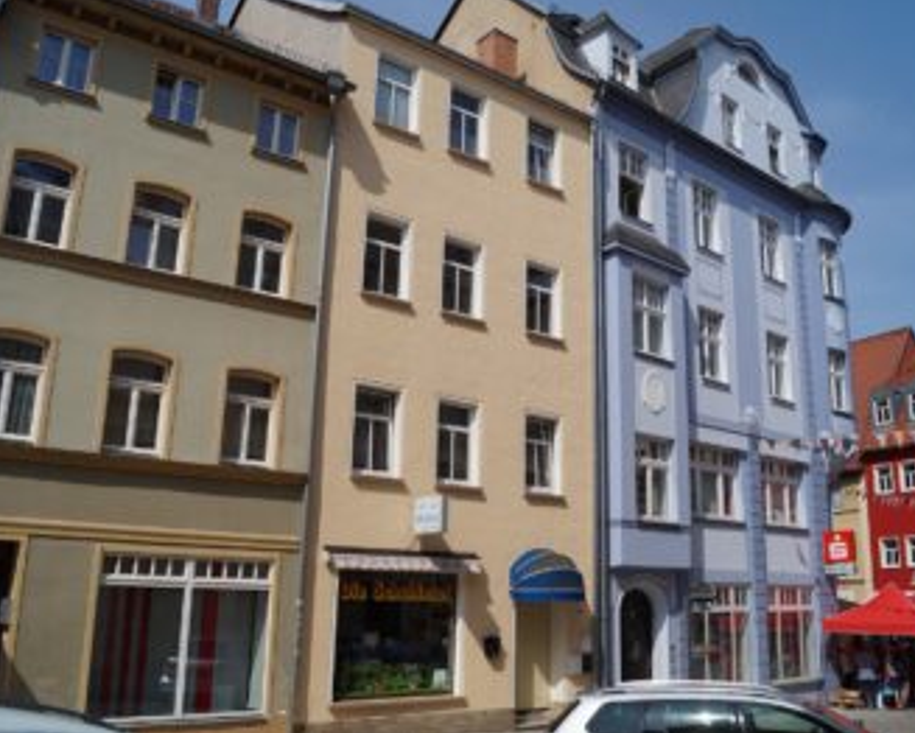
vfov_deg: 47.2
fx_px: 840
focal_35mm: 31
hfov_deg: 56.9
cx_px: 532
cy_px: 365
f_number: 8
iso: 100
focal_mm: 18
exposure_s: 1/640
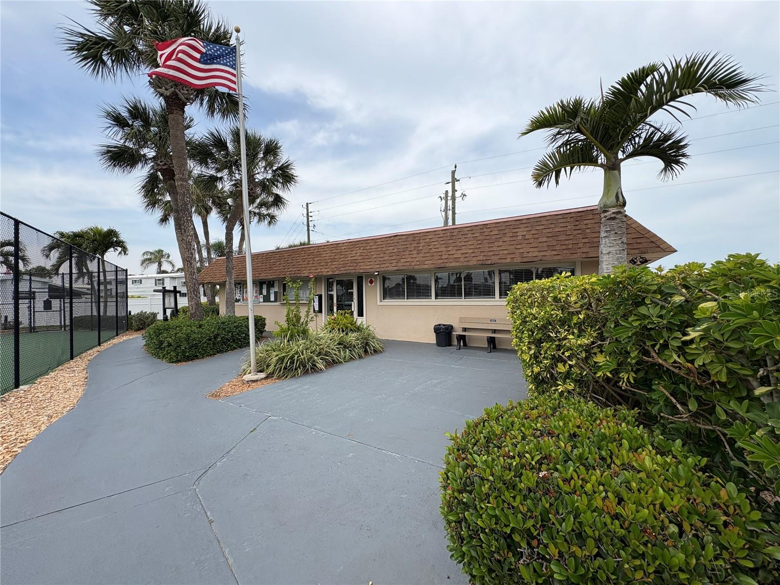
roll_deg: +1.2
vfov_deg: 85.7
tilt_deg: +1.8
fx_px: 315
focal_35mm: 14
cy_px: 292
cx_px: 390
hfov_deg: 102.1
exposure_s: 1/1832
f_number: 2.2
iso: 40
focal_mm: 2.22
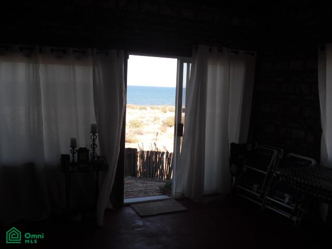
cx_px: 166
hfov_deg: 51.4
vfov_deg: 39.7
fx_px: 345
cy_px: 124
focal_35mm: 36
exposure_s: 1/80
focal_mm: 6.3
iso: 100
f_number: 7.8
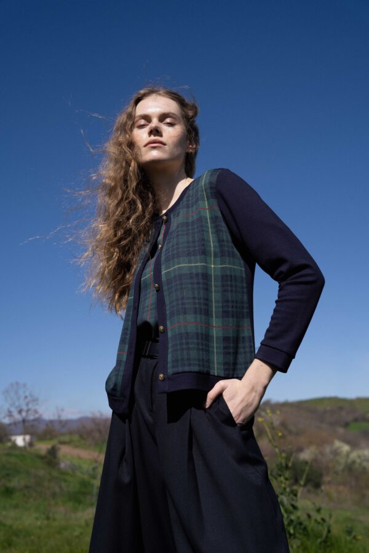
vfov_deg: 41.9
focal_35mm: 47
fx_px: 723
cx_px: 184
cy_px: 276
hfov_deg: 28.6
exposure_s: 1/800
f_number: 5.6
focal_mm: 47
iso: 100
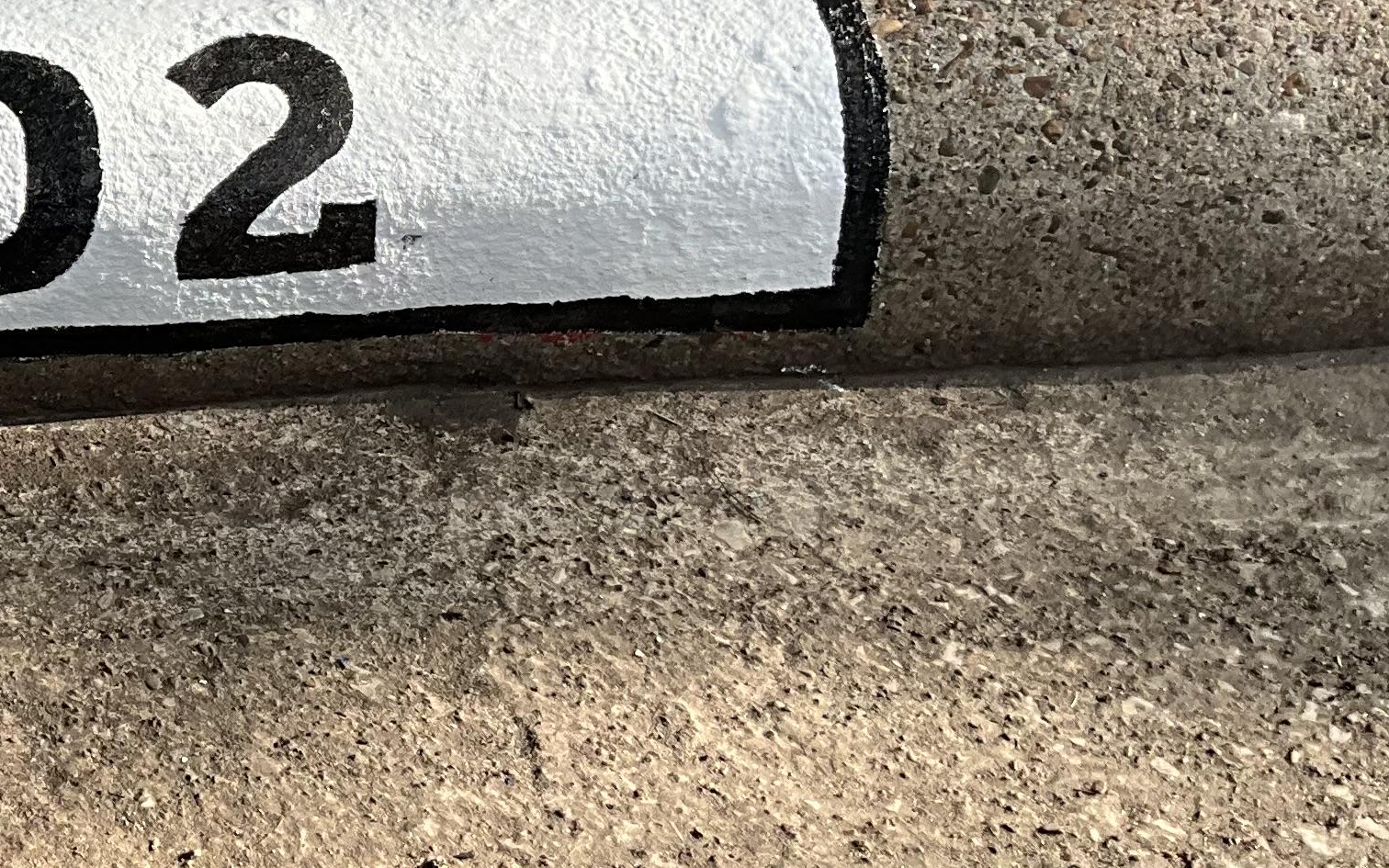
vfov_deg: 15.6
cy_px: 18
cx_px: -259
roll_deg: +3.1
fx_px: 3104
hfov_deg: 23.2
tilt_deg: -30.9
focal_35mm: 82
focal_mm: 3
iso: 20
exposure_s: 1/149
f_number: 1.8
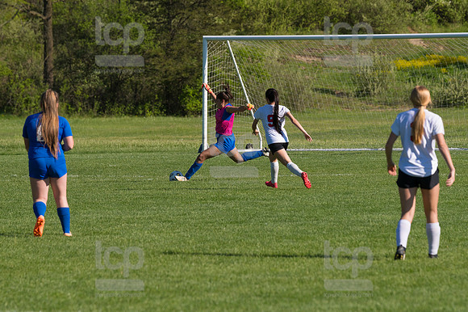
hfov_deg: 6.9
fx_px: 3898
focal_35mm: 300
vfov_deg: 4.6
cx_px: 234
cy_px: 156
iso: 250
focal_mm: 200
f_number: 5.6
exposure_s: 1/1600
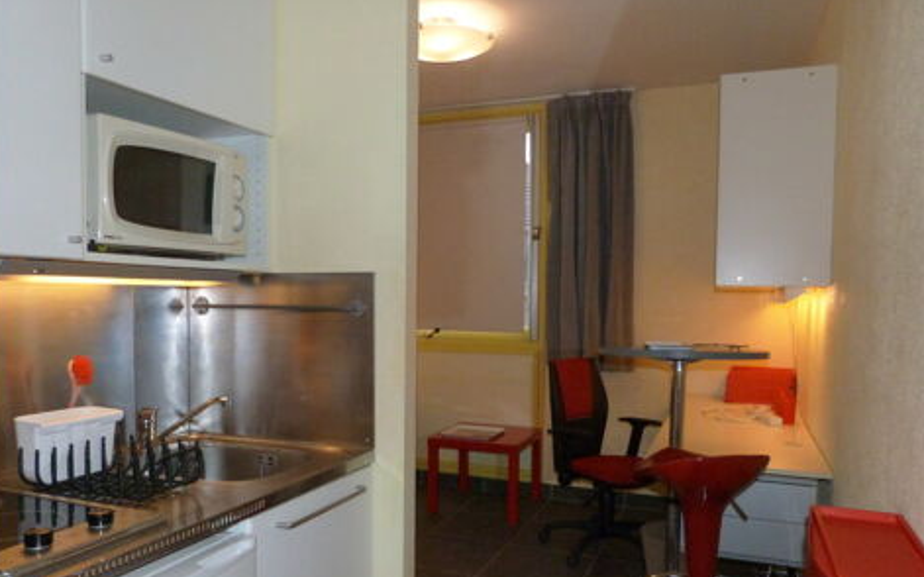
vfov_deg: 45.8
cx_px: 457
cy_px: 332
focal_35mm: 27
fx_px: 680
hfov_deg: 68.4
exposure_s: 1/320
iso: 400
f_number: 2.8
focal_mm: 4.5
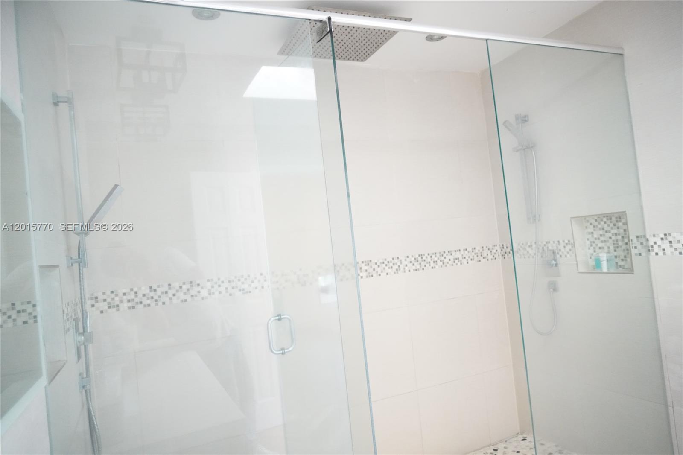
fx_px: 455
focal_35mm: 24
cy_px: 228
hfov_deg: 73.8
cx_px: 342
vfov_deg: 53.1
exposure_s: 1/30
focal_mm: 24
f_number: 3.5
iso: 8000
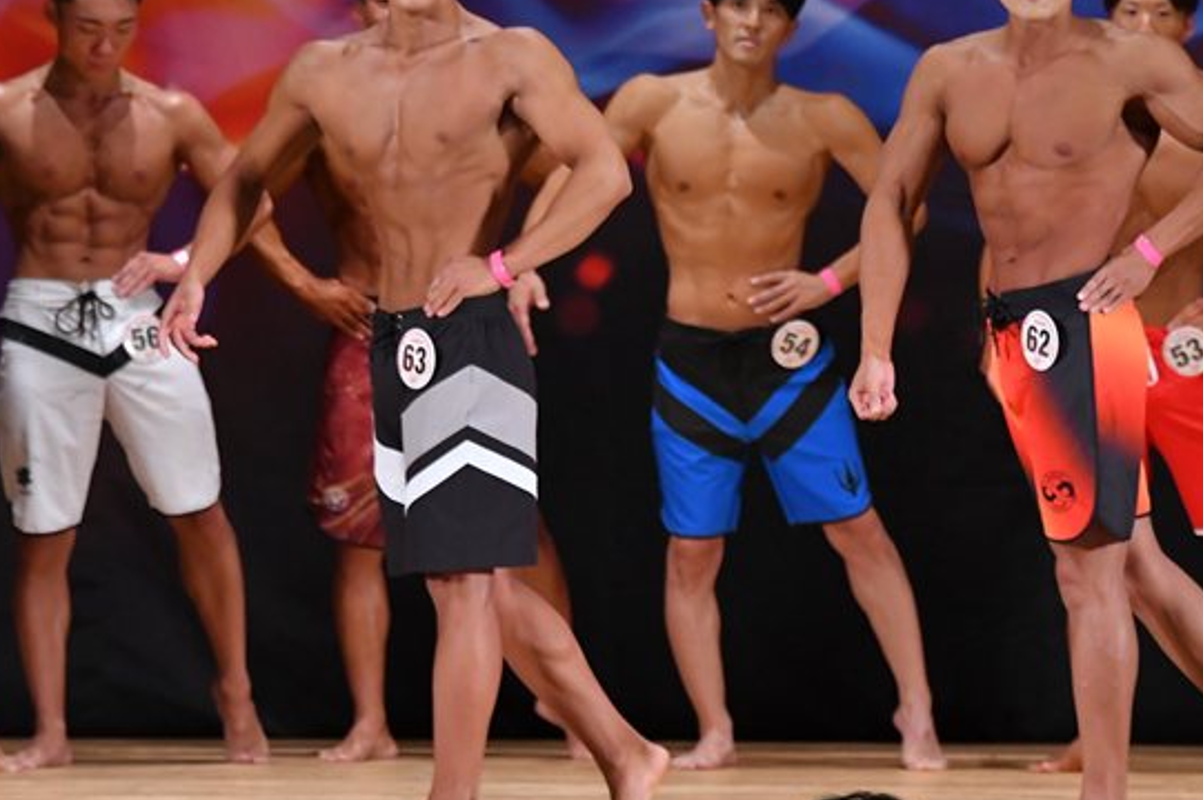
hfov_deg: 5.6
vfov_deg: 3.8
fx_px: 12189
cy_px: 353
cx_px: 831
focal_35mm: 365
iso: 3200
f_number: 5.6
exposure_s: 1/400
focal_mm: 170
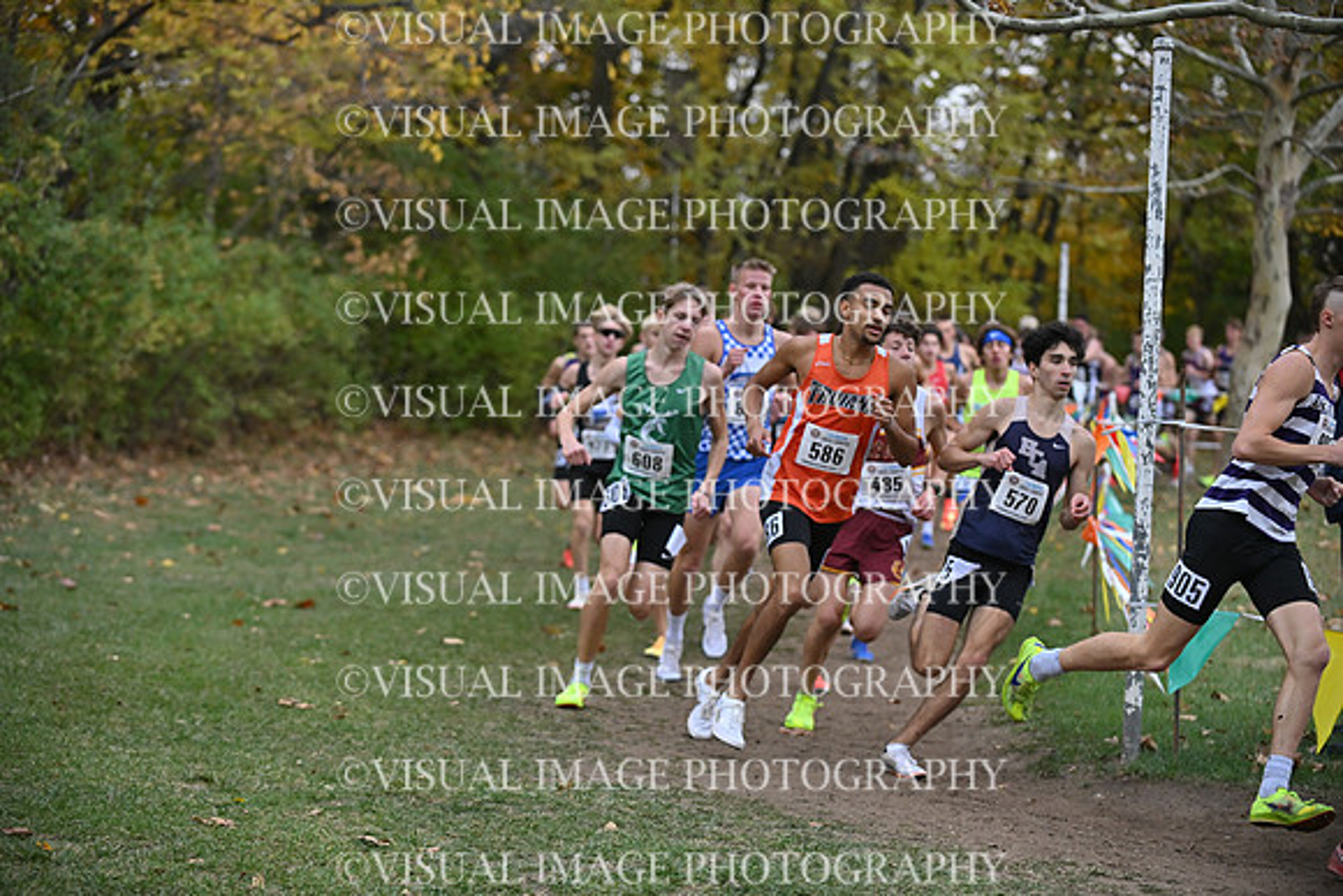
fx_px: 3545
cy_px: 448
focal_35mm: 95
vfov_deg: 14.4
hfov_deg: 21.5
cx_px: 672
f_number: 3.5
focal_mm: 95
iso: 1000
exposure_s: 1/4000
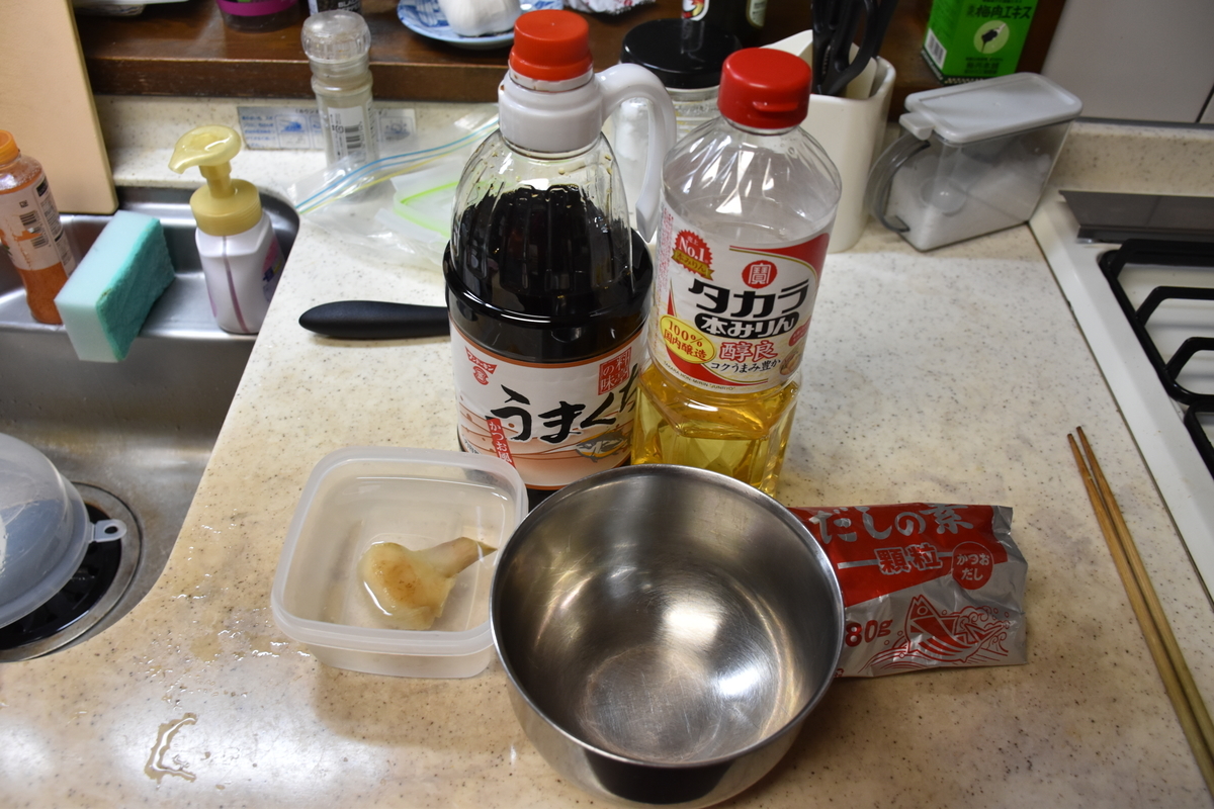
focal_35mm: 30
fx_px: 1012
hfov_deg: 61.9
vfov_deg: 43.6
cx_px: 607
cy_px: 404
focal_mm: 20
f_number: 5
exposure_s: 1/100
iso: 800
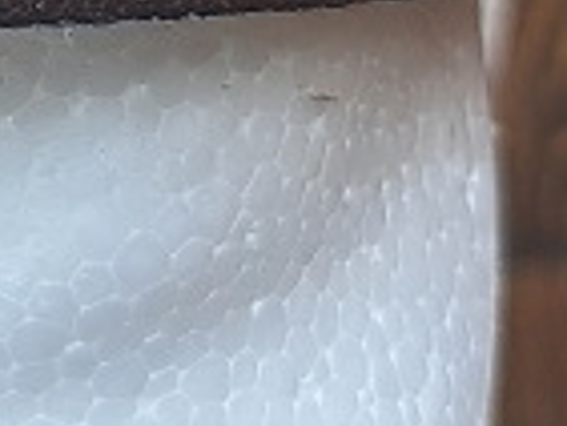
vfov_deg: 8.9
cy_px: -452
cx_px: -366
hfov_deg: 11.8
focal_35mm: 157
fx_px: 2574
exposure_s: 1/189
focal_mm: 5.23
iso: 50
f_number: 1.8
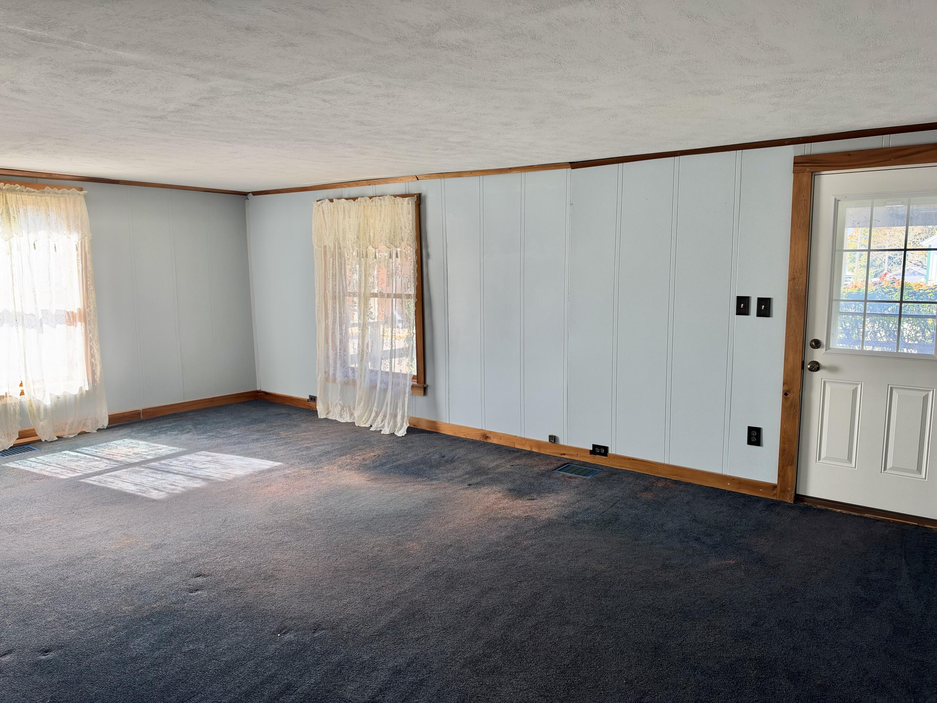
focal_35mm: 24
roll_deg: +0.2
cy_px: 352
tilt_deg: -6.8
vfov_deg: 56.8
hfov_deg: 71.6
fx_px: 650
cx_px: 468
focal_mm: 6.93
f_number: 1.8
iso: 125
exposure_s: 1/121
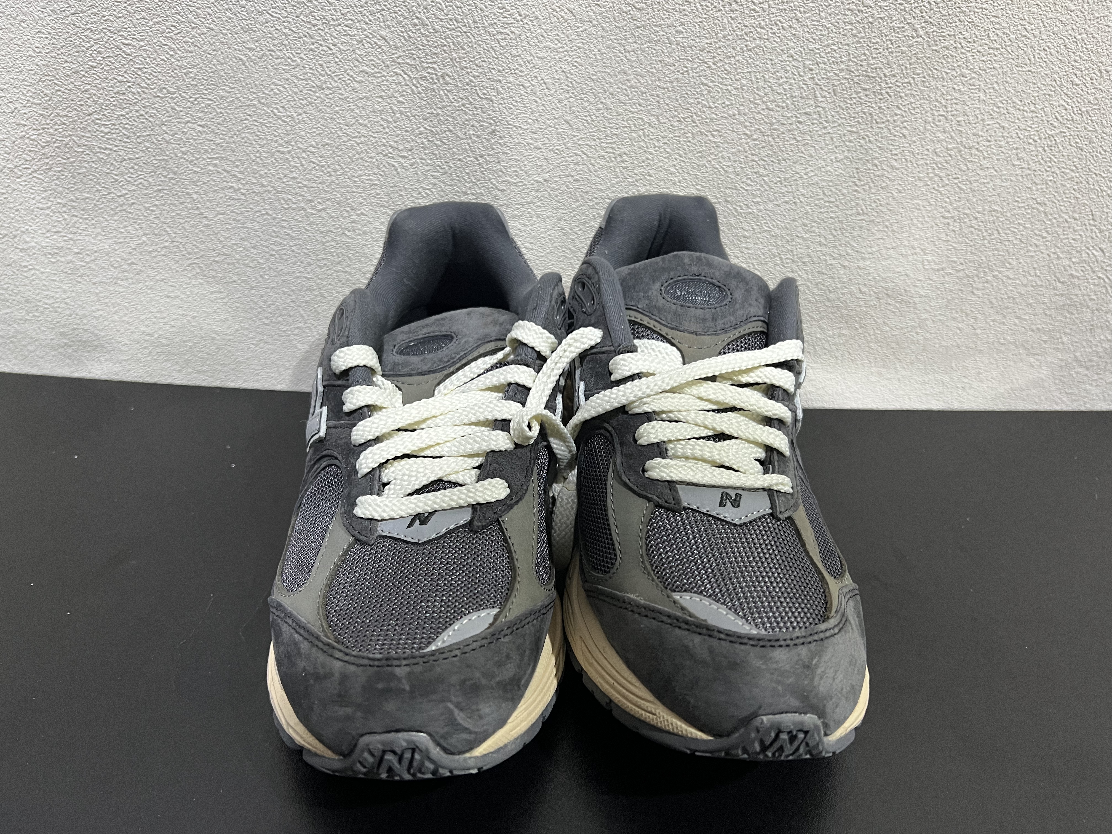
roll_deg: -0.6
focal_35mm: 26
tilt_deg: -34.6
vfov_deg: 53.1
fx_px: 835
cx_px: 556
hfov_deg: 67.3
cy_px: 417
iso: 200
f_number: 1.5
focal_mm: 5.7
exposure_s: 1/50
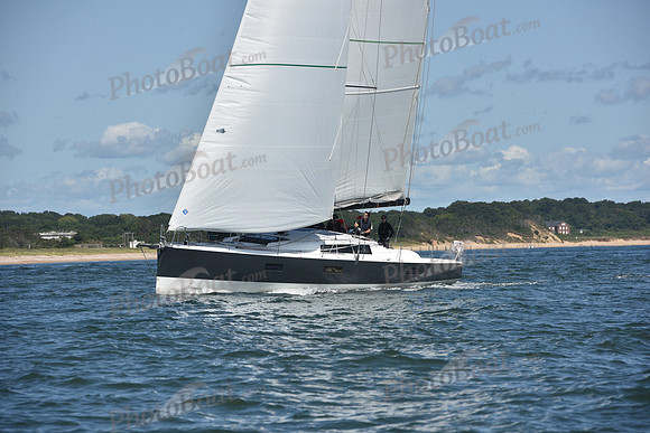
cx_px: 325
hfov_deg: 10.3
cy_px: 216
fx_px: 3612
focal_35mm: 200
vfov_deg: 6.9
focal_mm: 200
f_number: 9
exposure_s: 1/1250
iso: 250
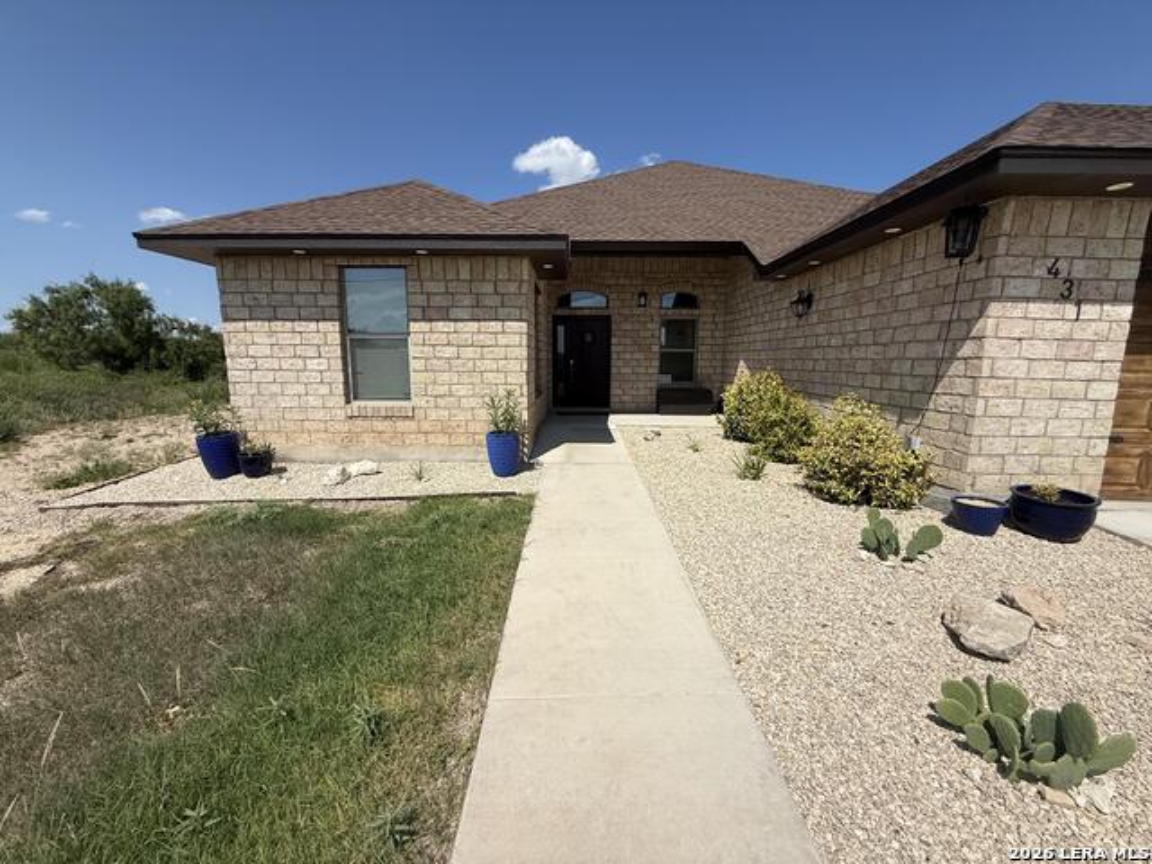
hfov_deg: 102.1
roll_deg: -0.4
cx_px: 576
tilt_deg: -7.7
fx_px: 466
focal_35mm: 14
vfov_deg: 85.7
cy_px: 432
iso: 50
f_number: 2.2
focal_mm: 2.22
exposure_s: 1/4425
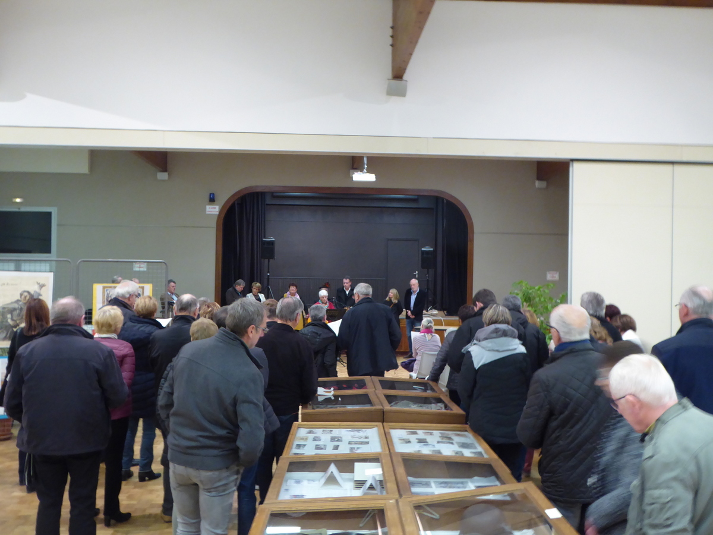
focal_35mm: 34
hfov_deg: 54.0
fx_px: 700
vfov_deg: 41.8
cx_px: 356
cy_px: 268
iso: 400
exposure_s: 1/8
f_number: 3.6
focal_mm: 5.8
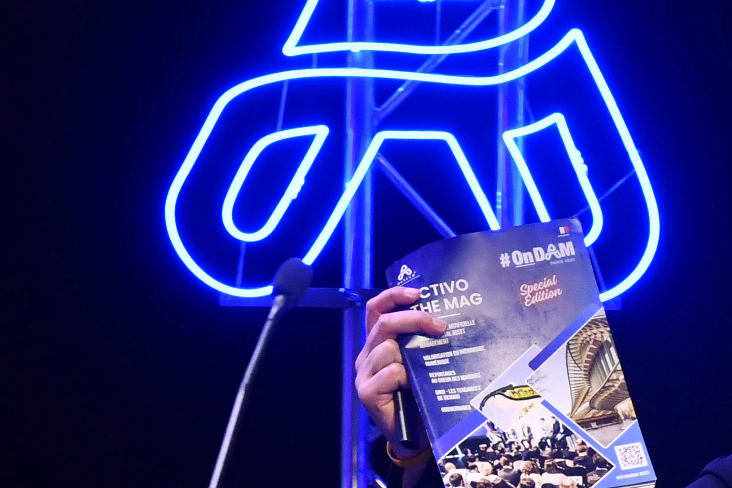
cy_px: 459
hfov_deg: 13.0
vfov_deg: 8.9
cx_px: 878
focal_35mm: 154
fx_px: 3131
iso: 1600
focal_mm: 38
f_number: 6.3
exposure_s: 1/100
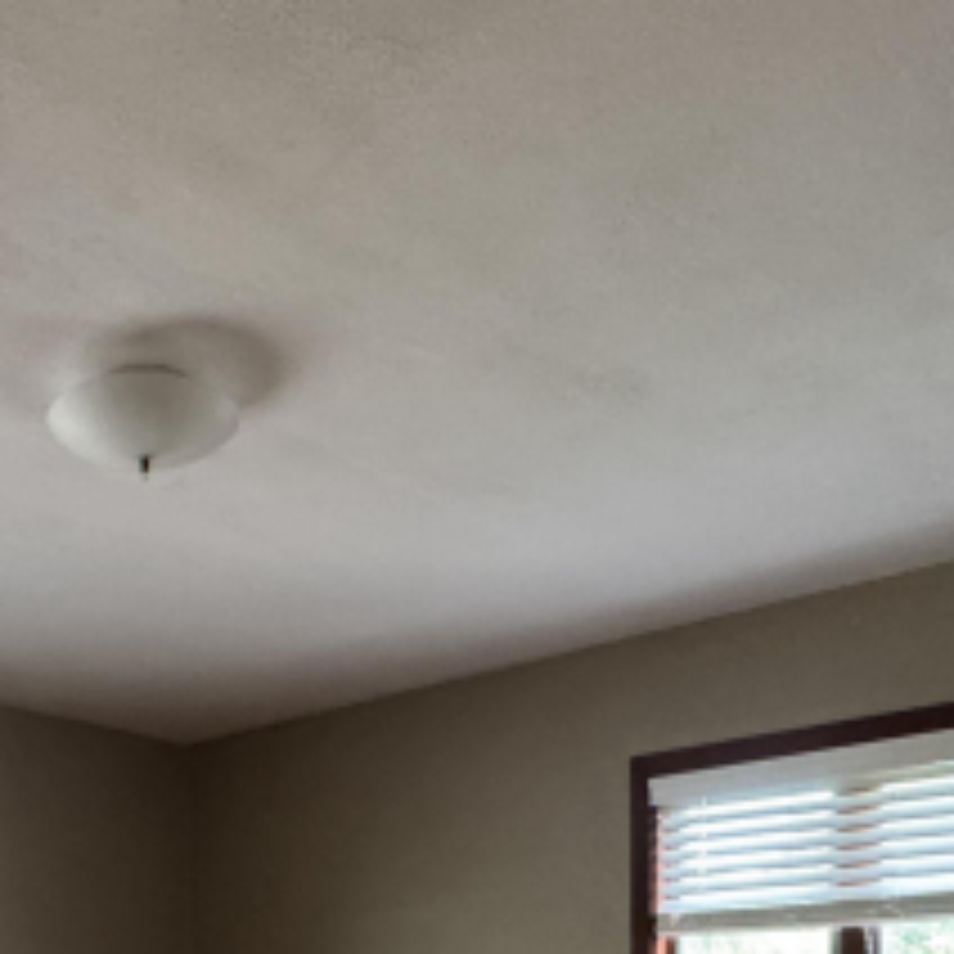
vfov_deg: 36.3
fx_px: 1216
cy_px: 1048
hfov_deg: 41.4
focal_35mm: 39
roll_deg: +0.3
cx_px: 218
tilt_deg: -1.3
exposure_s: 1/60
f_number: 2.2
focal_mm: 2.22
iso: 500
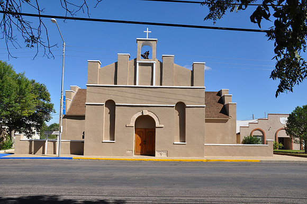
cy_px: 102
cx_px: 154
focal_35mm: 33
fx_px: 281
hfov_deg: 57.3
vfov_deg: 39.9
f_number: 13
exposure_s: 1/160
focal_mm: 22
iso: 200
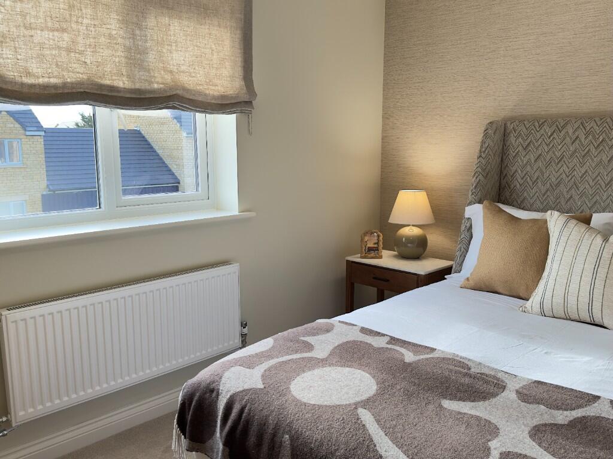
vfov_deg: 45.4
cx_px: 306
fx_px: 549
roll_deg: -0.2
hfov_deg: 58.4
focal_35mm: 31
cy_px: 230
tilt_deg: -8.3
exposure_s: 1/156
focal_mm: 6.86
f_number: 1.78
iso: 125
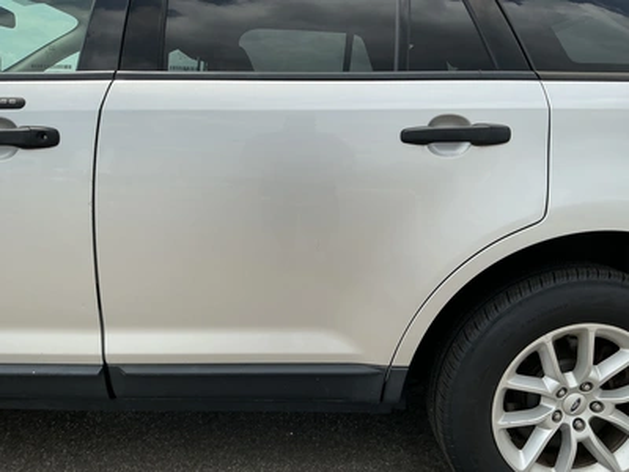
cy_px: 236
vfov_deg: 49.7
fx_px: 509
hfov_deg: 63.4
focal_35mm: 28
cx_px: 314
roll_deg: -2.4
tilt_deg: -11.3
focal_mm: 3
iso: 25
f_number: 1.8
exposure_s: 1/1786
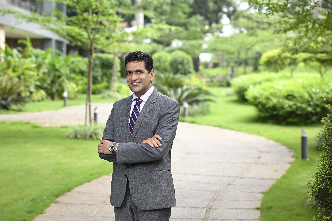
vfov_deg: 16.1
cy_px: 110
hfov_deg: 23.9
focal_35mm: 85
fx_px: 784
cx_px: 166
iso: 125
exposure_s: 1/200
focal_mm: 85
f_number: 3.5
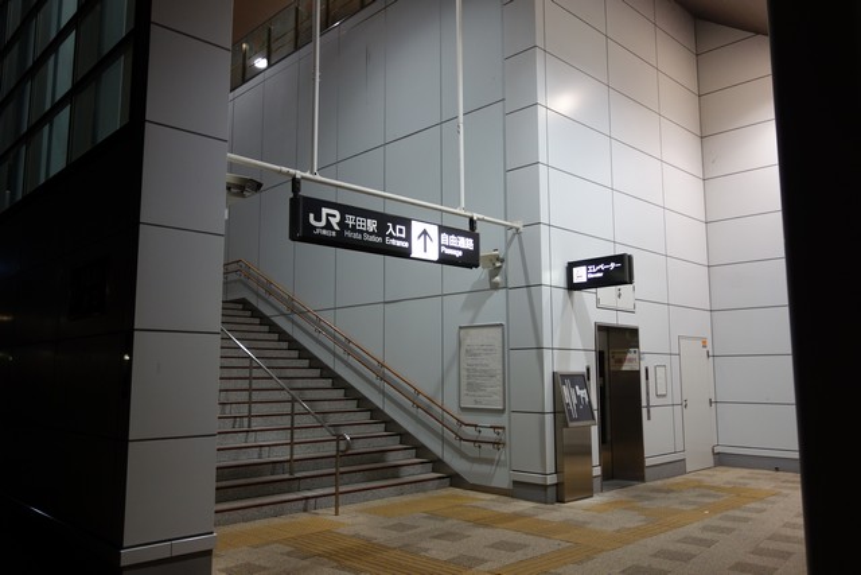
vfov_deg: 46.4
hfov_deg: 65.5
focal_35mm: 28
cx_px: 430
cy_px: 288
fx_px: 670
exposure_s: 1/30
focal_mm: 10.4
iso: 160
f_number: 1.8
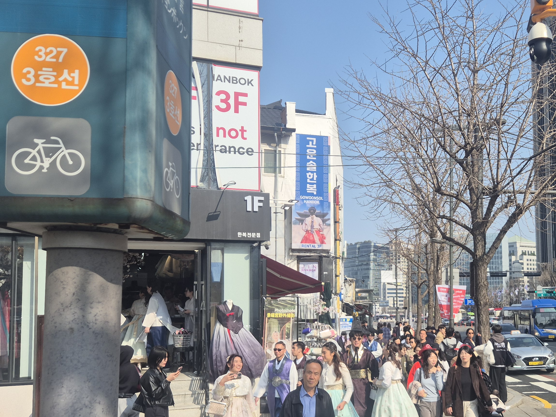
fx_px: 642
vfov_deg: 35.6
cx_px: 425
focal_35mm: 40
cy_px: 276
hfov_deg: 45.0
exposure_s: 1/1552
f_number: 1.8
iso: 25
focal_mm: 5.4
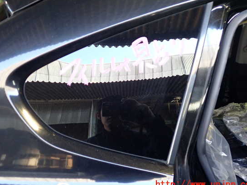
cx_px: 122
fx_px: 236
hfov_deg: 55.3
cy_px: 89
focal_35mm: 33
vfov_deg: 43.0
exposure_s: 1/30
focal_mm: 5.4
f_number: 2.3
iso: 250
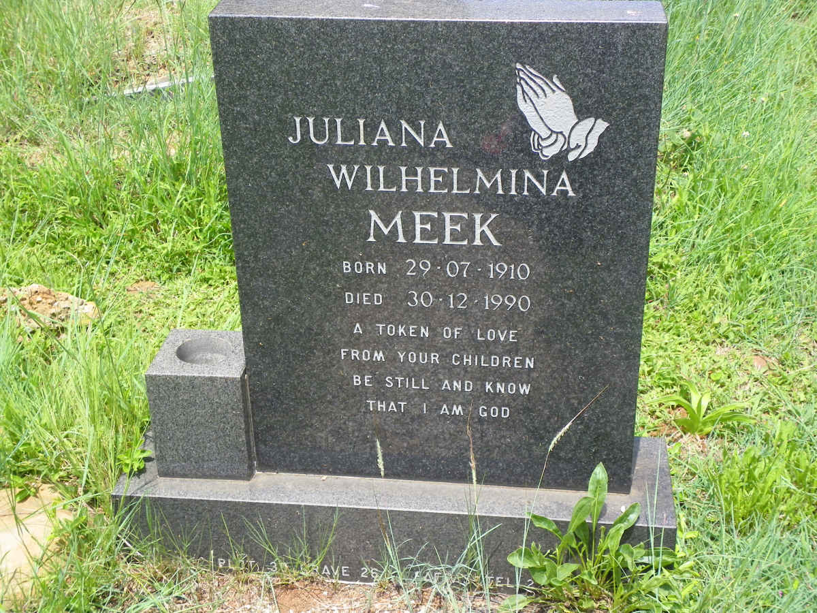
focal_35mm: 54
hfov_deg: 35.5
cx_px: 408
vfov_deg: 27.0
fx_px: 1274
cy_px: 306
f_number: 4.5
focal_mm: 9.6
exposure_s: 1/250
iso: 64
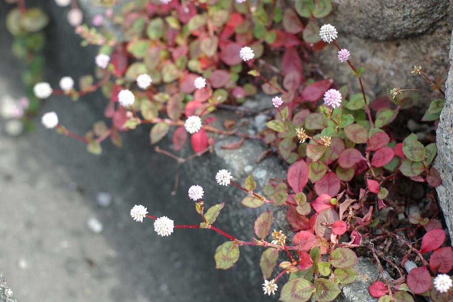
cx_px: 226
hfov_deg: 31.2
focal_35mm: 64
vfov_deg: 21.1
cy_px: 151
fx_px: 812
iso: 200
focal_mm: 43
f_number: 4
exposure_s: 1/180
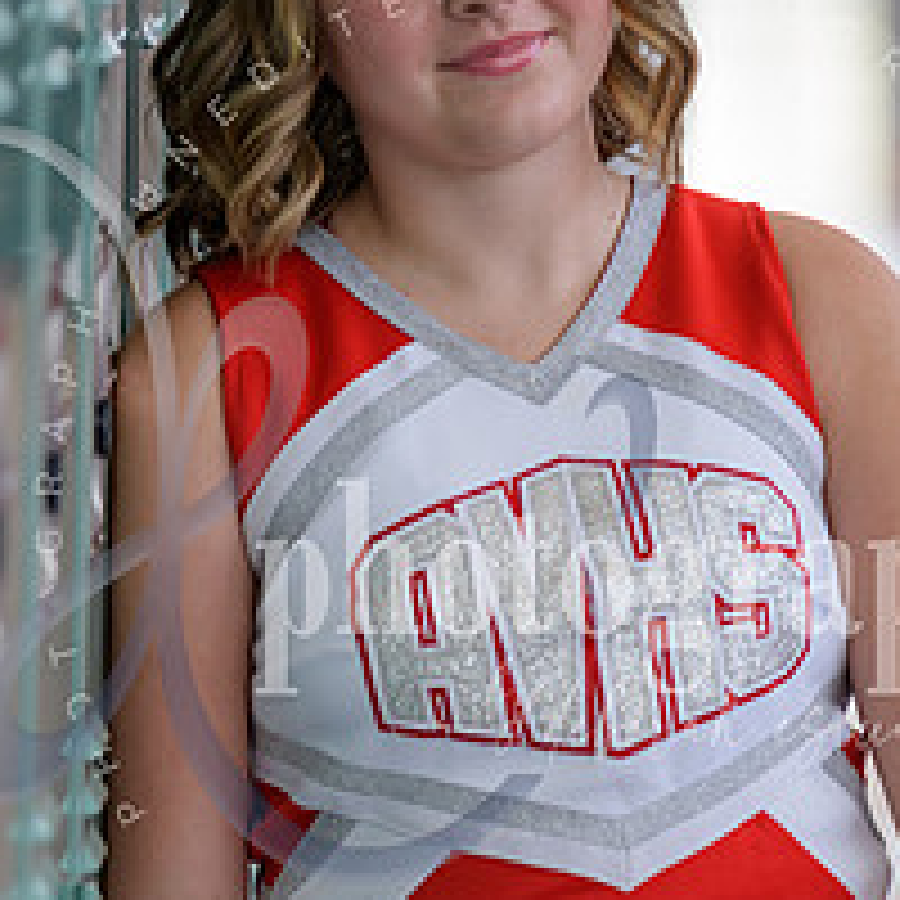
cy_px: 504
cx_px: 513
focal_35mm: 258
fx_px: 7589
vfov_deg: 6.8
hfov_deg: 6.8
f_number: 2.8
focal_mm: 135
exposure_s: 1/125
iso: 250
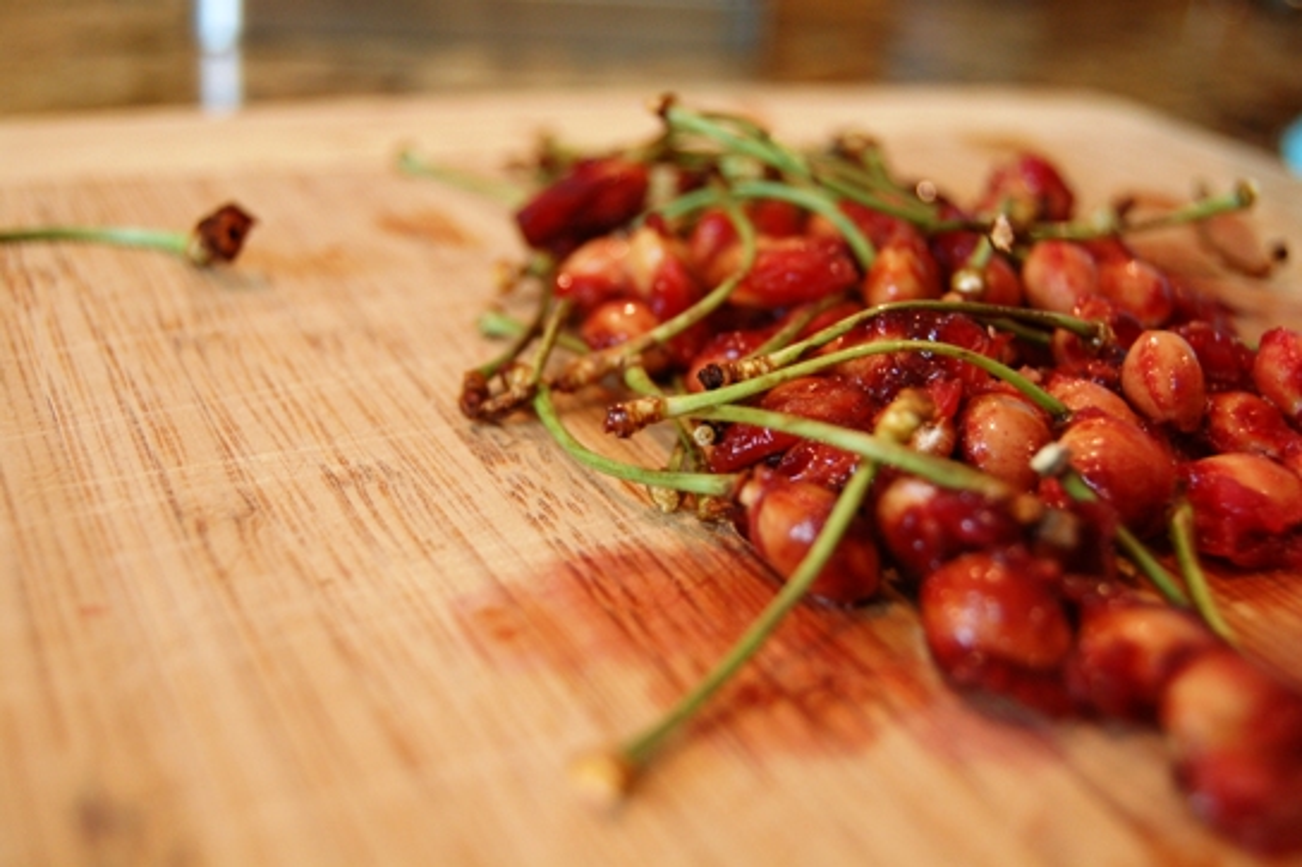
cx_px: 651
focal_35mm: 52
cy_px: 434
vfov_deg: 25.7
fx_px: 1898
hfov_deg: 37.9
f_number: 4.8
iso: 800
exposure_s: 1/20
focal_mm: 35
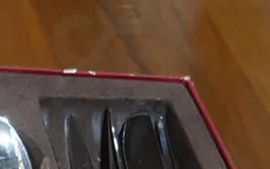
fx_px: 972
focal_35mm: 132
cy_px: 267
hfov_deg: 14.0
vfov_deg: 9.6
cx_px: -222
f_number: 3.5
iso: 500
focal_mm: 14
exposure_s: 1/60
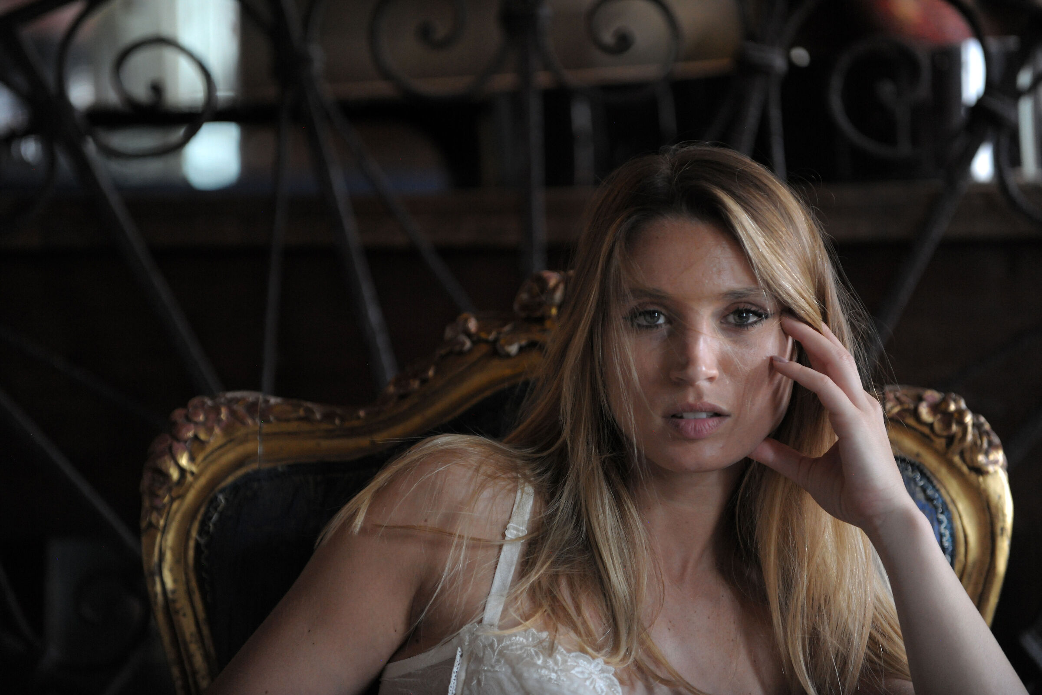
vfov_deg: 6.9
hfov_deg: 10.3
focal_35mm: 200
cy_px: 348
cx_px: 521
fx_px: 5788
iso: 1600
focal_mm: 200
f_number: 2.8
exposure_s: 1/160
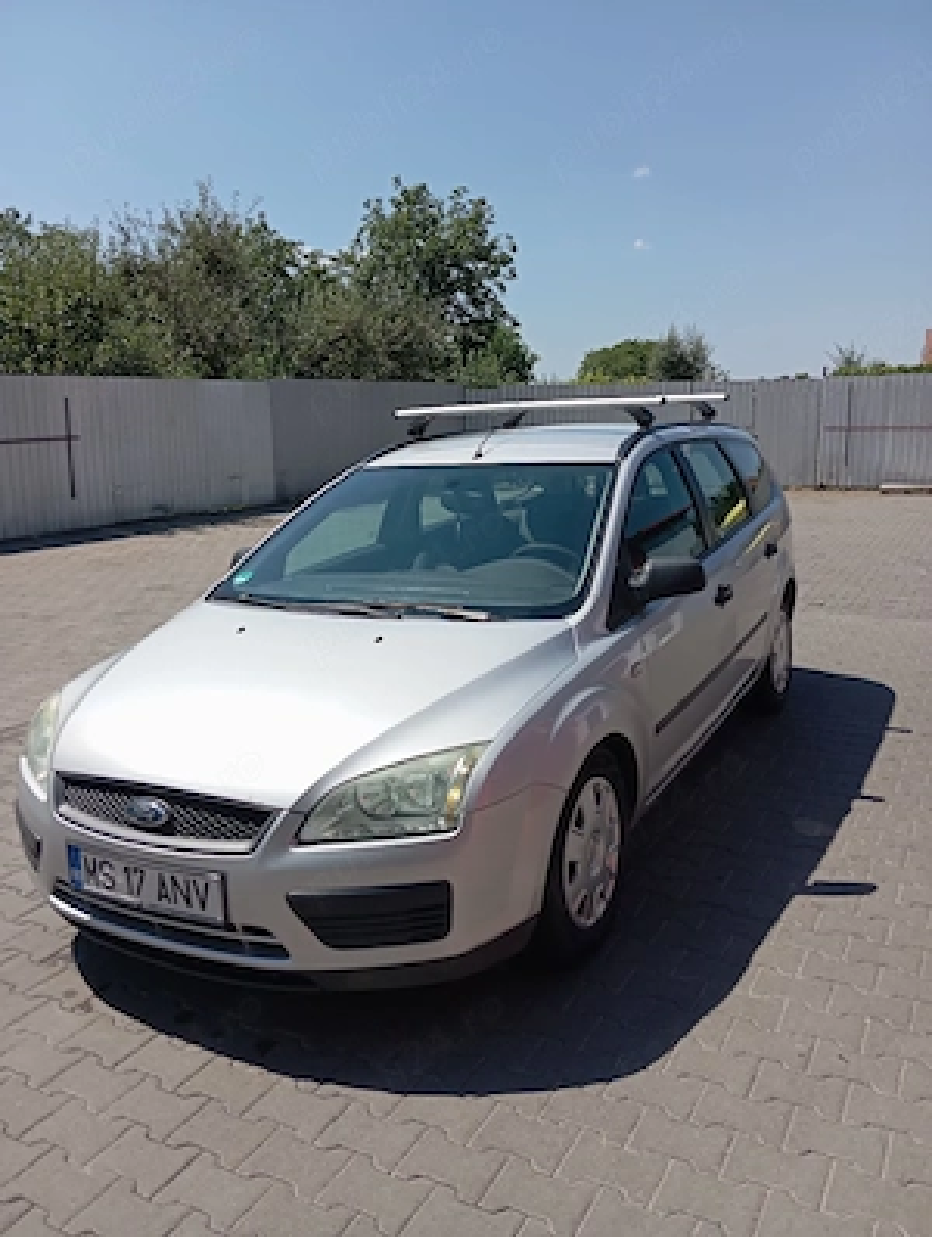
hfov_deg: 49.9
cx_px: 466
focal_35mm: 28
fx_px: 1002
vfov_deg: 63.4
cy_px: 618
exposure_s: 1/1111
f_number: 1.8
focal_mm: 4.22
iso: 55
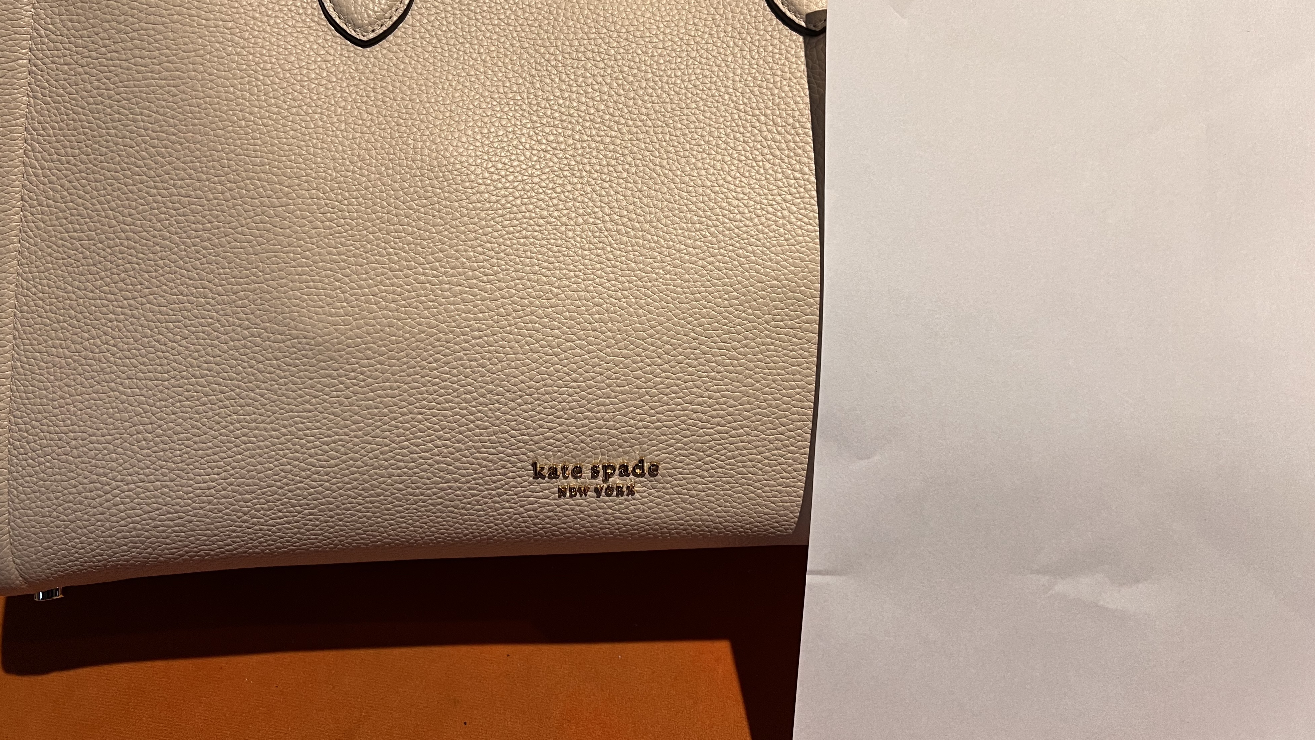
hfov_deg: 66.1
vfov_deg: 39.8
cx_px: 649
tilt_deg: -52.2
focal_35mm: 29
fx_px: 1011
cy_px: 267
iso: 80
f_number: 1.5
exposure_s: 1/60
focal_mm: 5.7
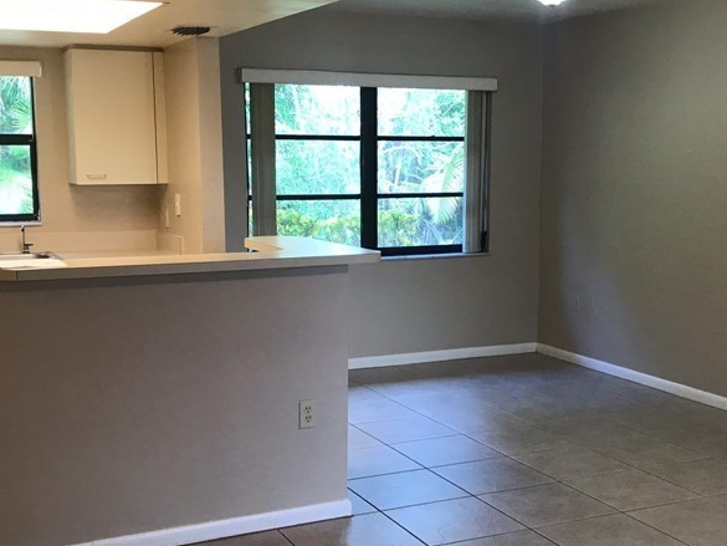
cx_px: 415
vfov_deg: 29.7
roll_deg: +0.0
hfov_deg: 38.8
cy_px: 311
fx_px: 1029
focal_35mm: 49
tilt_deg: -7.3
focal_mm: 3.99
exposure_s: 1/20
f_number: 1.8
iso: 32
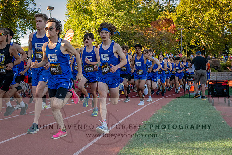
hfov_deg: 47.1
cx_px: 78
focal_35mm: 41
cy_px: 69
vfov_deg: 33.0
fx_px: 261
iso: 1100
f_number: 5.6
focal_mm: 30.5
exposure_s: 1/800
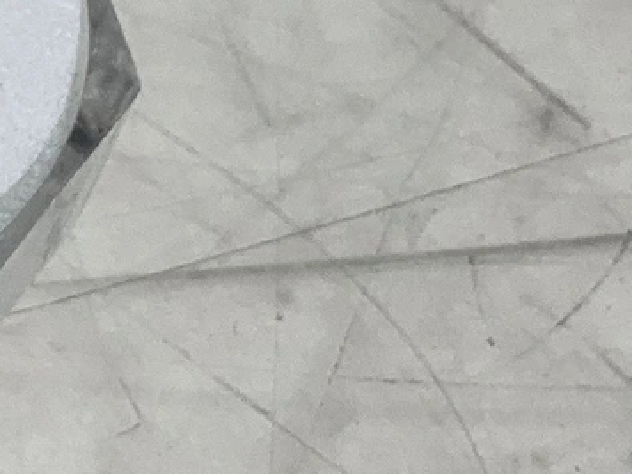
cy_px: -217
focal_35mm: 163
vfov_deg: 8.9
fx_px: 2976
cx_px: -588
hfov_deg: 11.1
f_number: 1.8
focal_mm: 3
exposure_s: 1/120
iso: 40
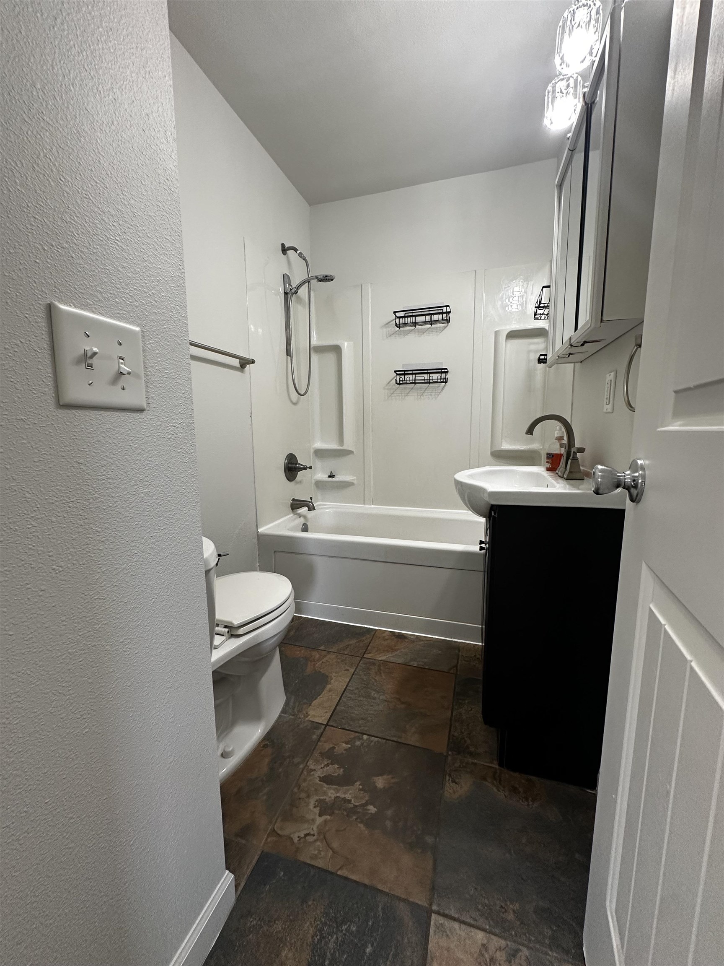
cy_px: 483
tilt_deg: -6.0
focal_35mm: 14
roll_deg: -0.7
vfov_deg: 102.1
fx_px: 390
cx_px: 362
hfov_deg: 85.7
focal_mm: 2.22
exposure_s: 1/120
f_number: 2.2
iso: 200
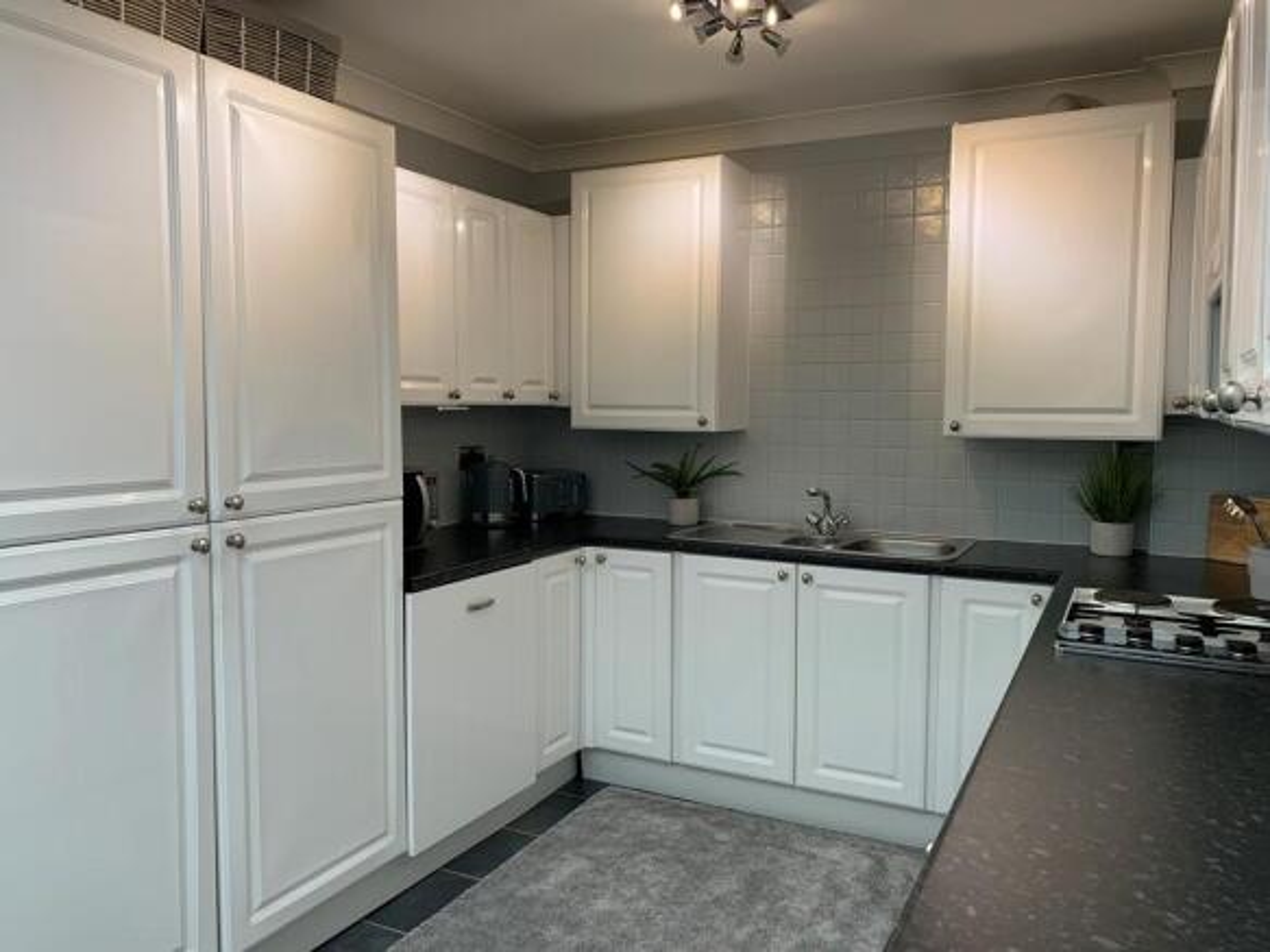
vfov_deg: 53.0
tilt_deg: -4.9
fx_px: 954
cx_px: 635
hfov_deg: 67.3
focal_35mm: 26
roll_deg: -0.7
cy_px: 476
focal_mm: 4.25
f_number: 1.8
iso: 100
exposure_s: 1/100
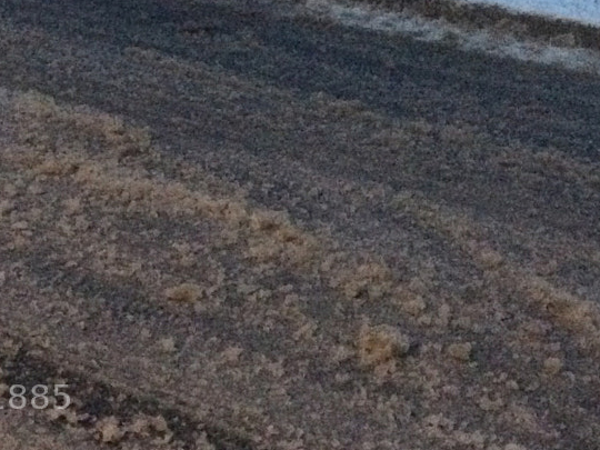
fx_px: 1491
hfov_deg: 22.7
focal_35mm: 86
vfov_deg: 16.0
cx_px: 379
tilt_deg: -6.2
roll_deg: -4.1
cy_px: -182
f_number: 2.2
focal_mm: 4.15
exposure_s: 1/17
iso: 500
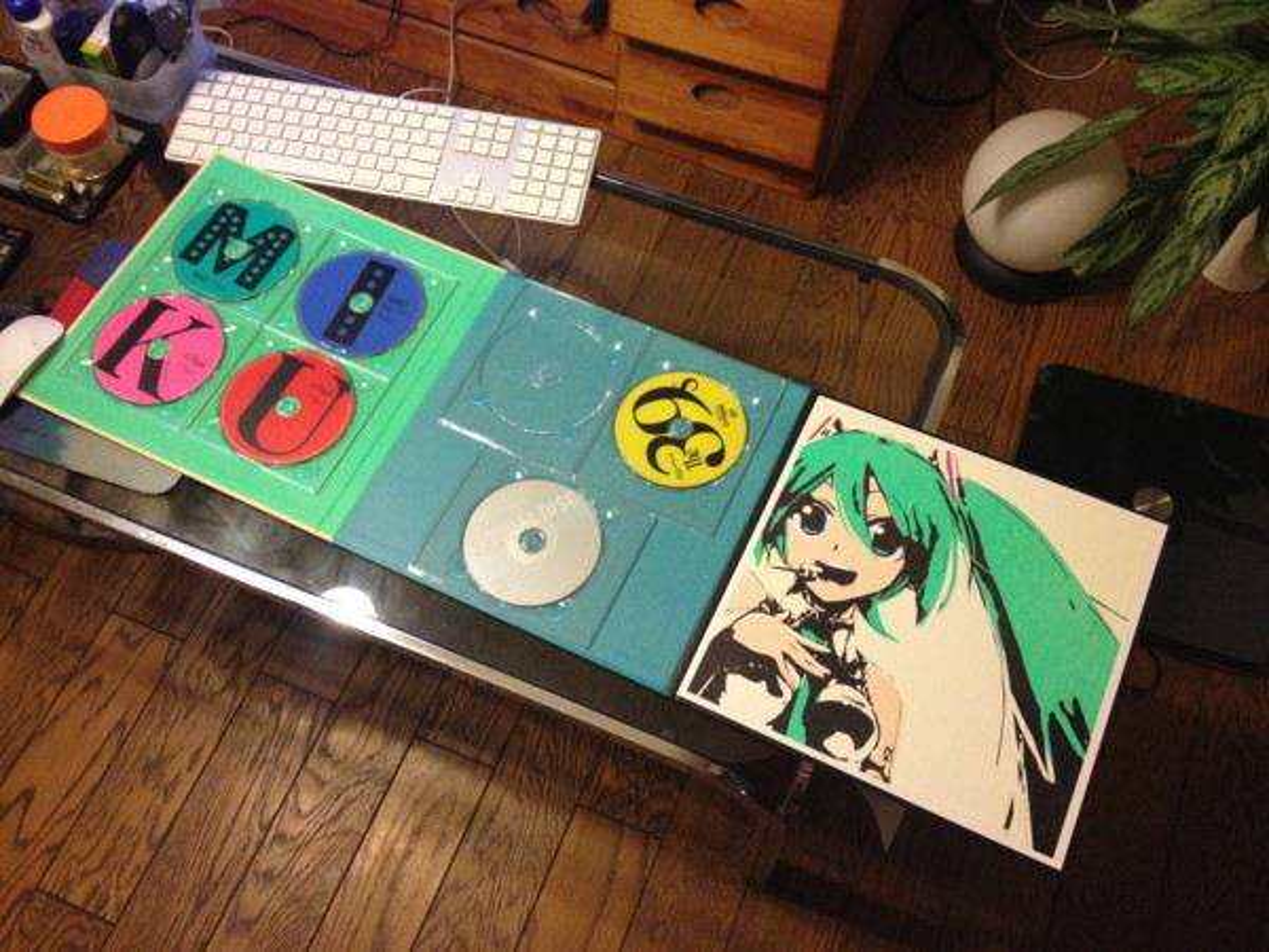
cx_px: 634
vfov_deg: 40.7
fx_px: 1283
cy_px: 476
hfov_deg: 52.6
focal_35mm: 35
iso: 250
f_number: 2.4
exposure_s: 1/20
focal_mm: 4.28
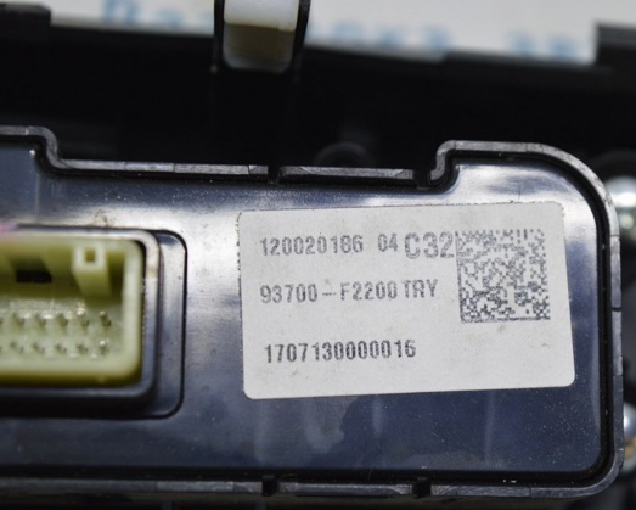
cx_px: 382
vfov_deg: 16.3
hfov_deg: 20.2
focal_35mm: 95
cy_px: 254
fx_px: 1781
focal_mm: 55
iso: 400
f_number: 5.6
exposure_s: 1/50
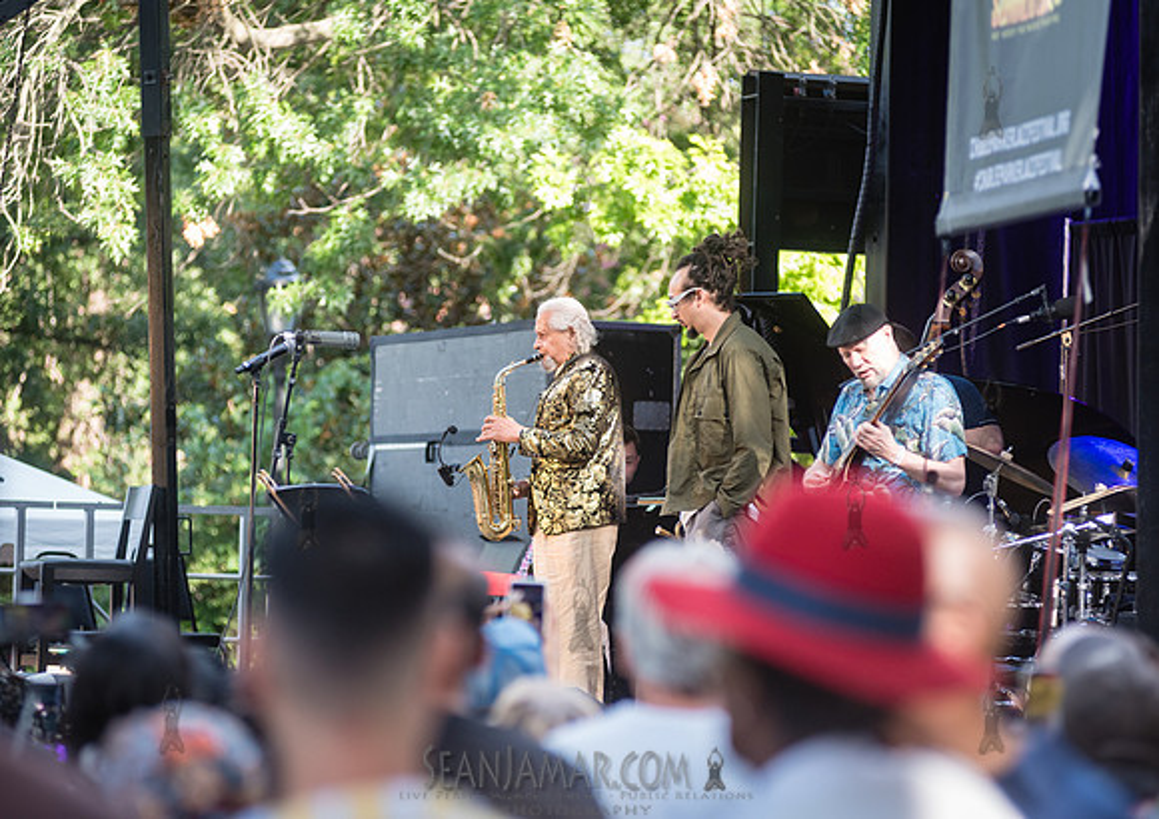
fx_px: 5798
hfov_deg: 11.4
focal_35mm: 177
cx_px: 545
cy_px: 410
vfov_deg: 8.1
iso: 800
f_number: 3.5
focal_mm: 170
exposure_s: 1/800
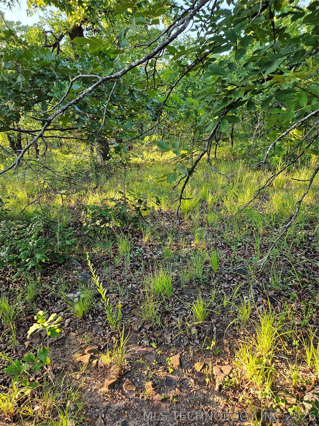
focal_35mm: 23
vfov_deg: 73.9
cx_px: 160
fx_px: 283
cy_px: 213
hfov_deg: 58.9
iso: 125
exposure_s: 1/180
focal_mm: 5.4
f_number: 1.8
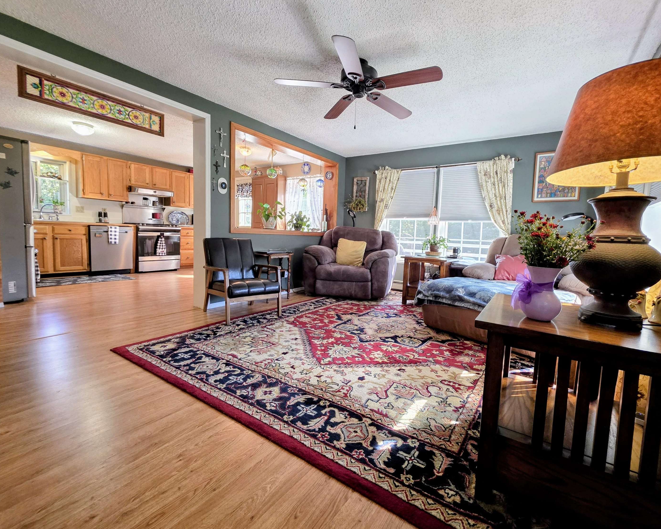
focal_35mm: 14
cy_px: 259
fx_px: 274
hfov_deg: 100.6
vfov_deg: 88.0
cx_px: 351
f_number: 1.9
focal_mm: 2.2
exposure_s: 1/120
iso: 160
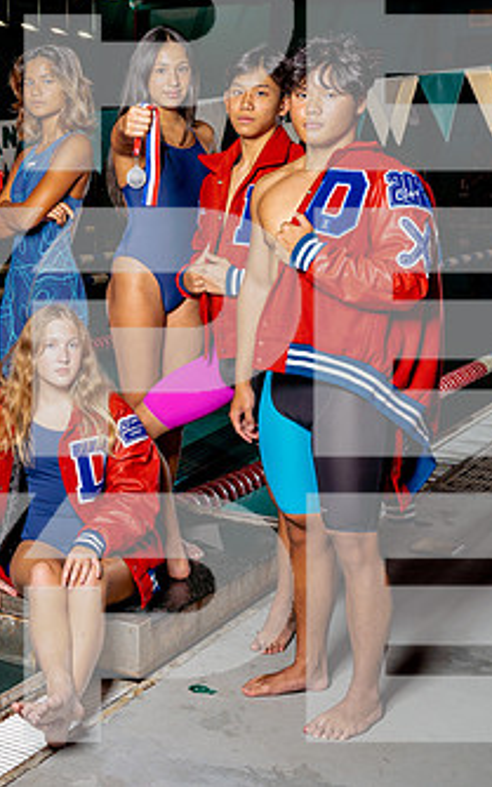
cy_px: 333
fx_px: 1329
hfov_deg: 20.2
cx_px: -14
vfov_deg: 32.9
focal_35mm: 62
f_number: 7.1
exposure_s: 1/250
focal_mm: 35
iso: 200
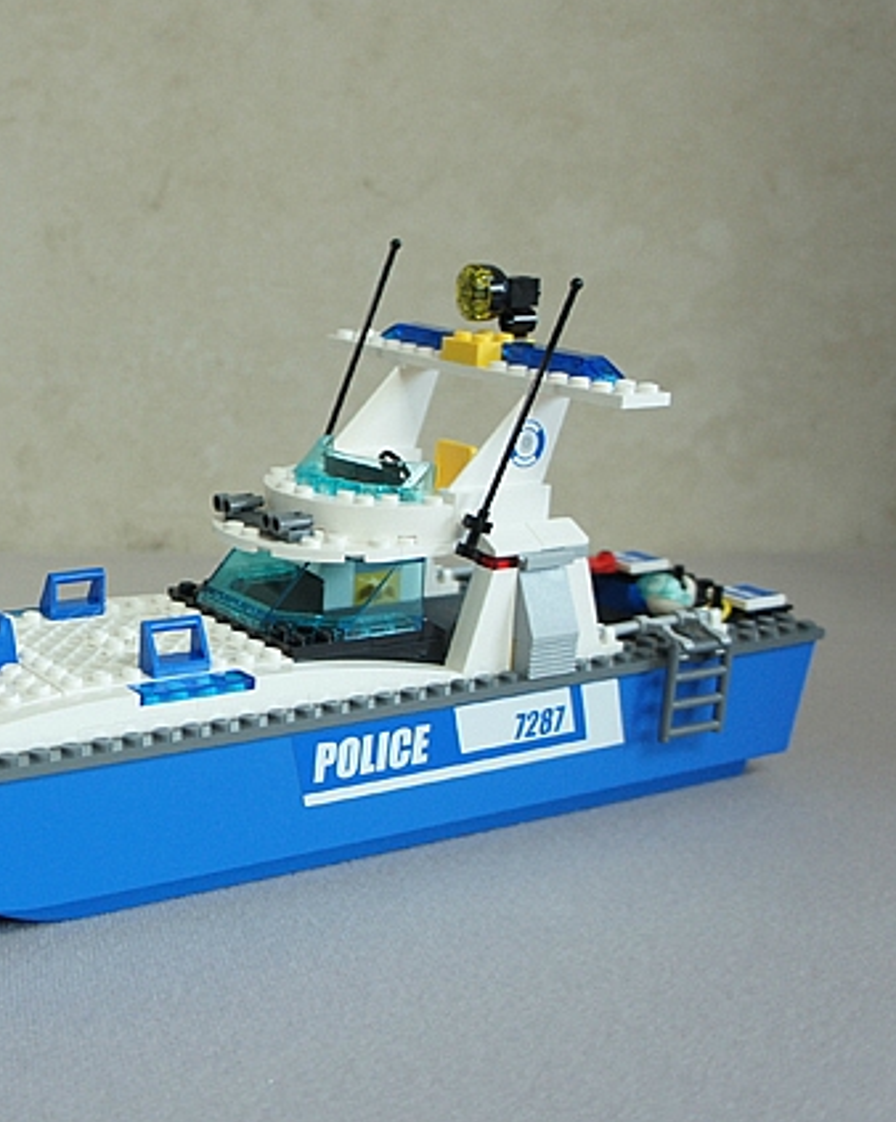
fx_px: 1483
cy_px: 560
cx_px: 53
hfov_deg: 31.7
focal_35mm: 45
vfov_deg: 41.4
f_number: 4
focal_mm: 21
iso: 2500
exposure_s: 1/250
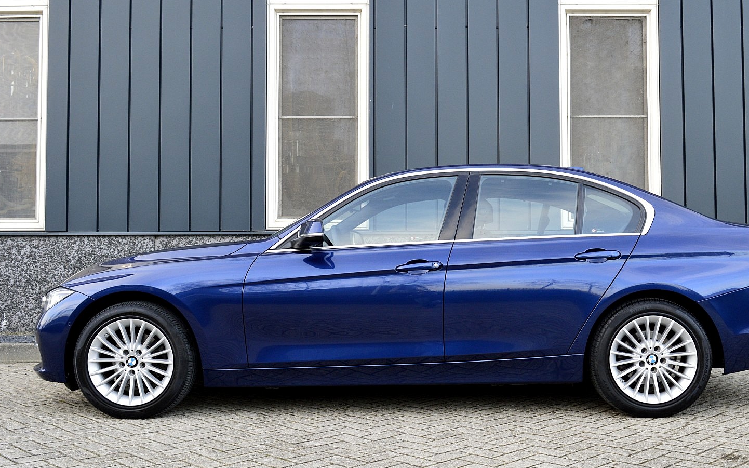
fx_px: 808
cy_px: 261
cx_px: 414
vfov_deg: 32.3
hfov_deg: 49.7
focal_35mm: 40
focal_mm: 23
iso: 800
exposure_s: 1/60
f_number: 8
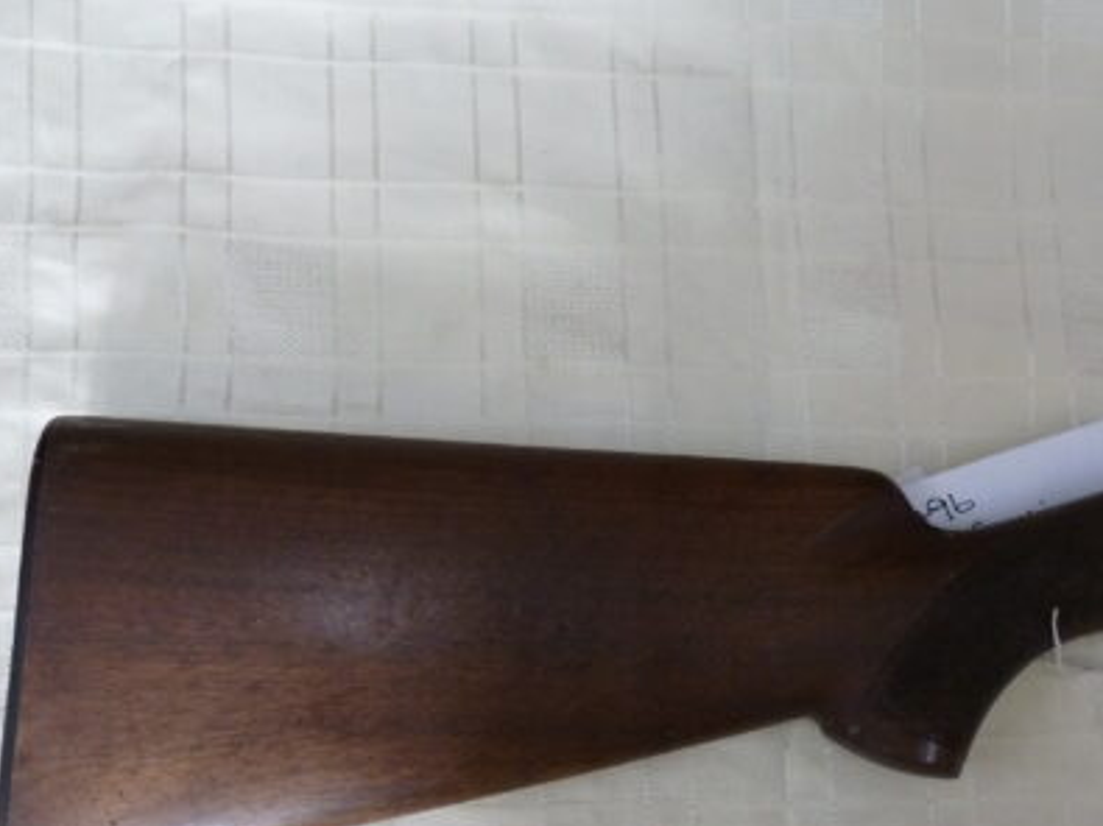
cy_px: 625
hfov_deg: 48.3
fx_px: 1210
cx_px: 715
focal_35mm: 38
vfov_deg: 36.8
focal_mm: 4.1
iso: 320
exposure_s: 1/30
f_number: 3.3
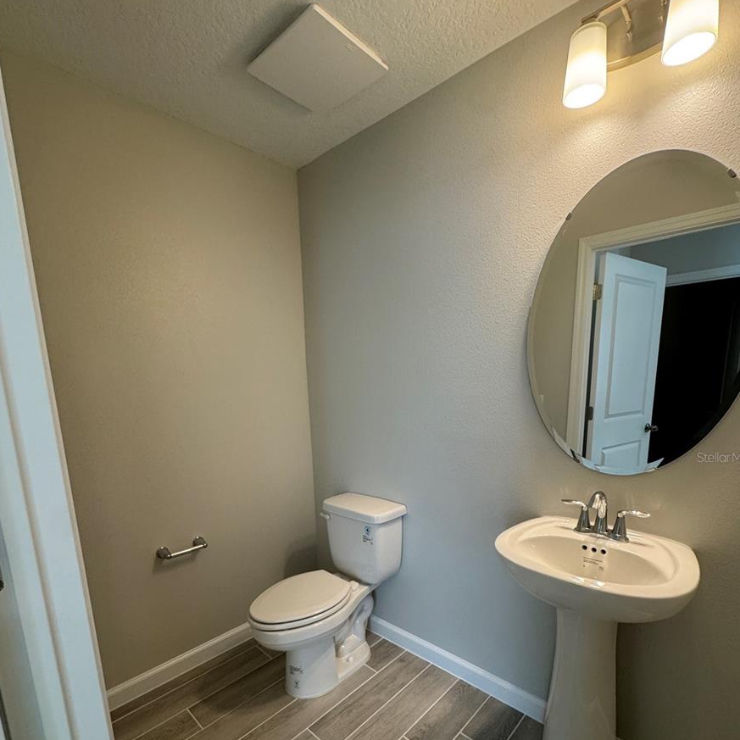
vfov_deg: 82.6
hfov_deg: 84.0
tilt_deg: -9.9
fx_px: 411
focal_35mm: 17
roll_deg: +2.8
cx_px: 376
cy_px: 457
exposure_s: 1/120
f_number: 2.2
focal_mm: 2.22
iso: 200
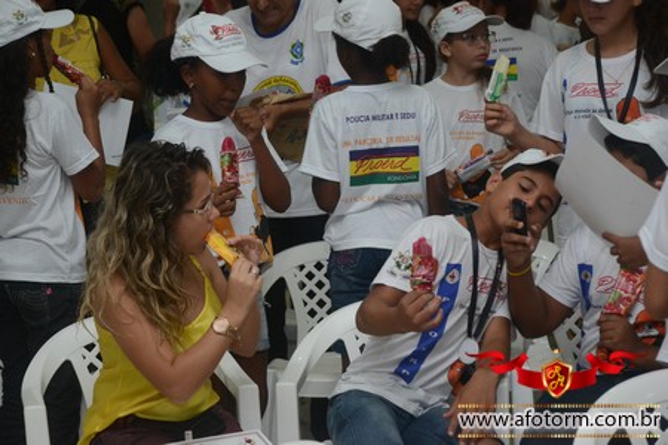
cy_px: 222
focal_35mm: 99
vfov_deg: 13.8
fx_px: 1837
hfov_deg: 20.6
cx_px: 334
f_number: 5.3
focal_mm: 66
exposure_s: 1/125
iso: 1600
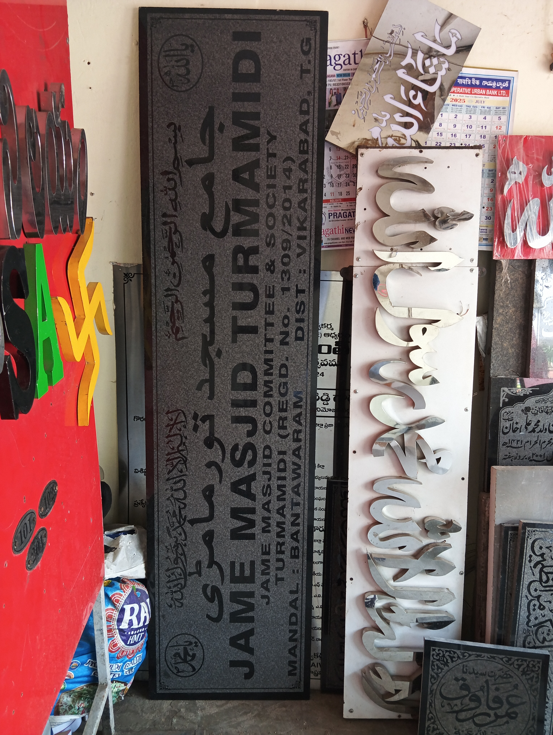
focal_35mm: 28
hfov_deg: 49.9
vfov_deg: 63.4
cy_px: 368
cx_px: 276
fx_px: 595
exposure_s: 1/33.3
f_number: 1.8
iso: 275
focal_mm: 4.22
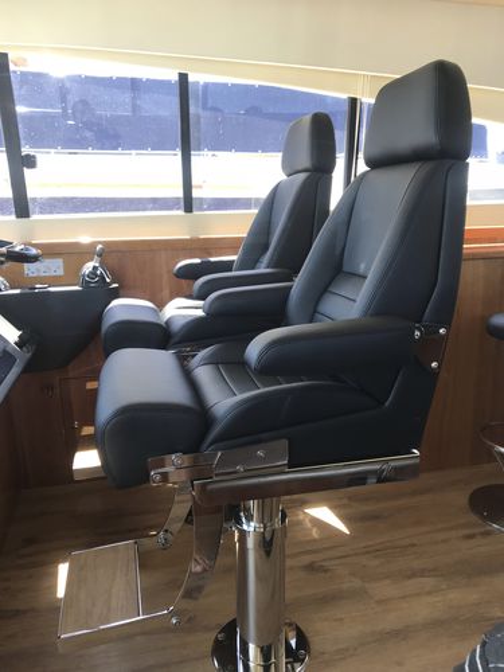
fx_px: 544
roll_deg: +0.7
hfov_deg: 49.7
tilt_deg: -12.5
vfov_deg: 63.4
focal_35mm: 28
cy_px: 336
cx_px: 252
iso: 40
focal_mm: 3.99
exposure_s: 1/100
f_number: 1.8
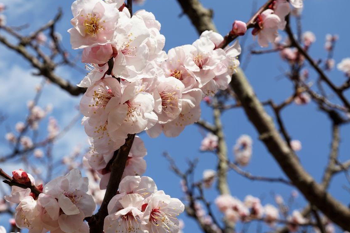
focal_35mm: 55
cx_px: 139
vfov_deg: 24.6
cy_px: 97
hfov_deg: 36.1
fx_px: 535
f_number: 9
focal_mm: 30
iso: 100
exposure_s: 1/250
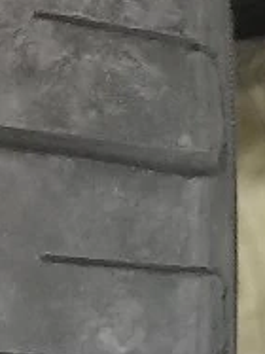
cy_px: 29
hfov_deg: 7.6
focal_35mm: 178
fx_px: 1819
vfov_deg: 11.0
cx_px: -418
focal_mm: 4.65
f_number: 1.8
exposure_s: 1/16.7
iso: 1600
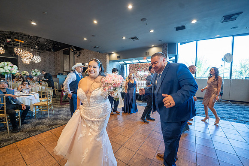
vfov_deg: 81.2
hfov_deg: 104.2
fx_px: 97
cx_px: 124
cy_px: 83
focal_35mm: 14
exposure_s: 1/100
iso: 800
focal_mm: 14
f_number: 2.8
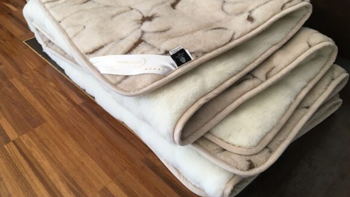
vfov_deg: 36.5
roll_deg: +3.1
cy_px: 75
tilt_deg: -35.7
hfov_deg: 61.0
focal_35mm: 32
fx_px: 297
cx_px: 174
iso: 50
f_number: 2.2
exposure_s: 1/33
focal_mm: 4.15
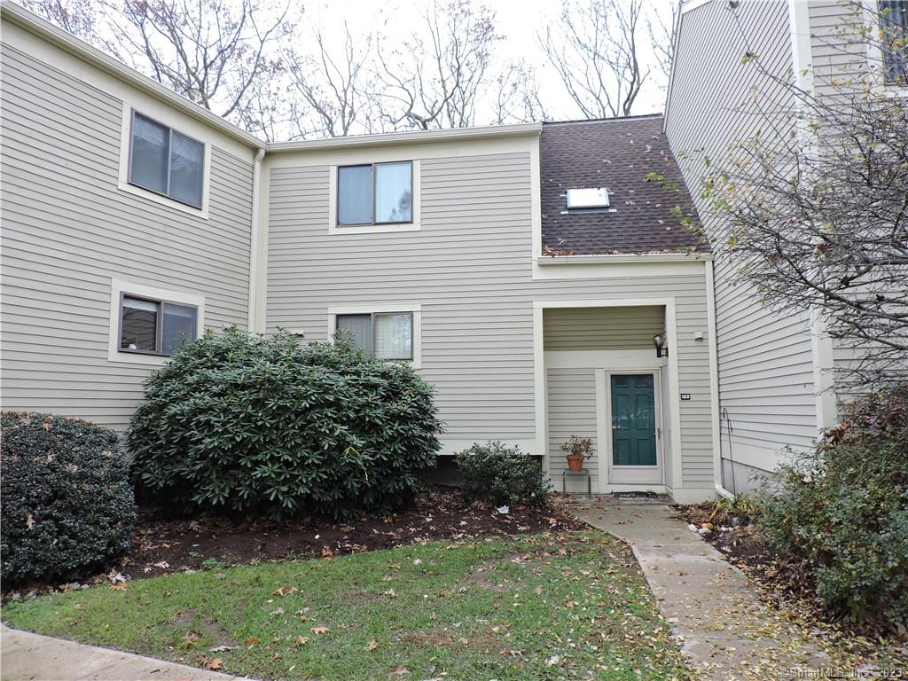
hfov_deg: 71.6
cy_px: 340
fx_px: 630
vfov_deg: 56.8
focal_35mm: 24
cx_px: 454
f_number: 3
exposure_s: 1/30
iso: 140
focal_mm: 4.3
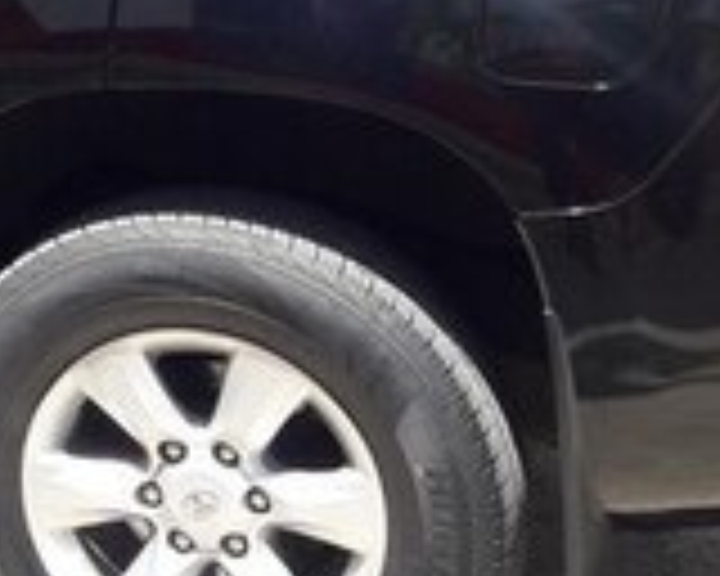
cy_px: -83
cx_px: -387
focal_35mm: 113
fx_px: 2408
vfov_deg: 13.3
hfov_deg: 15.6
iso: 40
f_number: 1.9
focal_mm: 3.7
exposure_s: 1/405
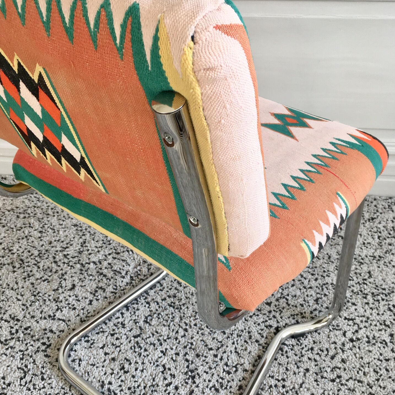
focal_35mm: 36
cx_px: 195
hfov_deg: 46.0
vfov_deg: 46.0
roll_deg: +1.4
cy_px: 222
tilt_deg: -43.4
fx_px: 465
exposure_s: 1/50
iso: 32
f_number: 2.2
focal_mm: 4.15
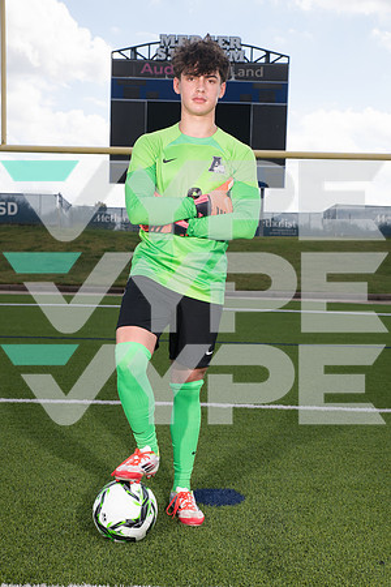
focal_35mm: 46
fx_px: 749
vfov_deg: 42.7
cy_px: 294
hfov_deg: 29.2
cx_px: 196
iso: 125
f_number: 7.1
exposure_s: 1/320
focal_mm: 46
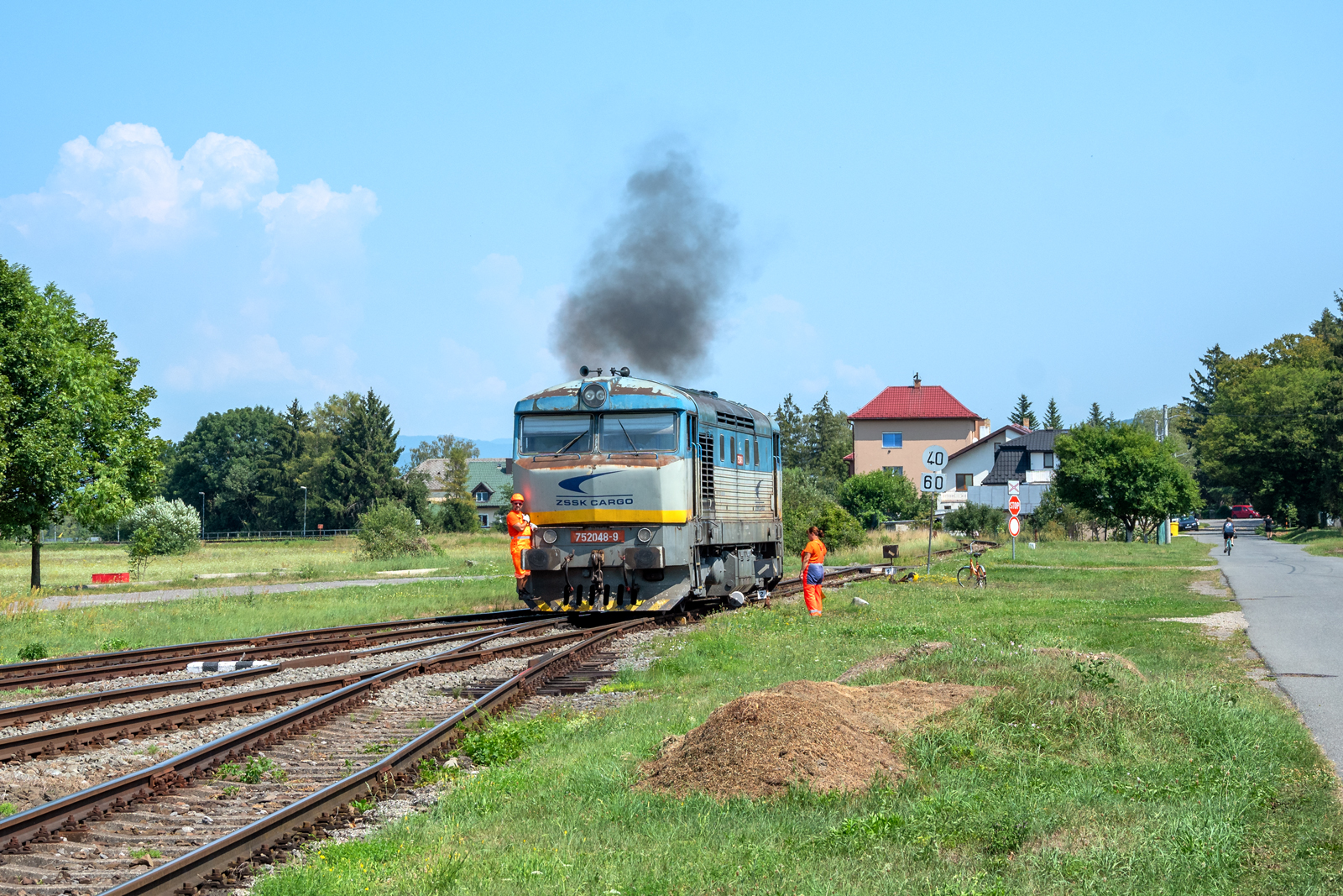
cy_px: 448
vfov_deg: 18.9
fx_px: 2686
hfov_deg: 28.1
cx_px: 672
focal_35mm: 72
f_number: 9
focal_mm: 48
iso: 125
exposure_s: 1/640
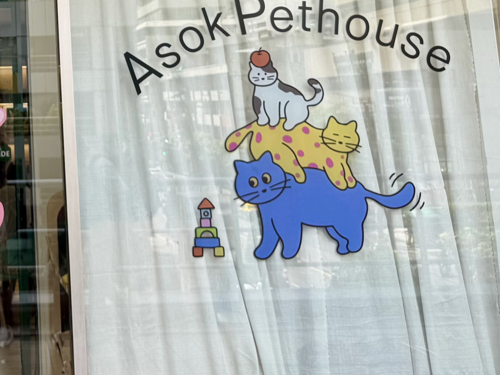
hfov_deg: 28.8
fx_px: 881
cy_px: -63
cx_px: -45
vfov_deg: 22.3
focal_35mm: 61
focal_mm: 6.76
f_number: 1.78
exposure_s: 1/588
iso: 80
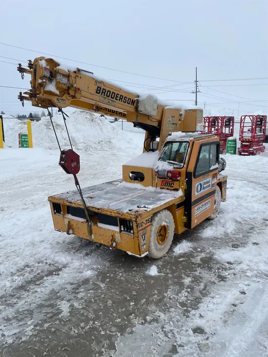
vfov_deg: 67.3
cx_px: 134
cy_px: 178
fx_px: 268
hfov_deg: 53.1
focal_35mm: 26
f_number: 1.6
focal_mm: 4.2
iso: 32
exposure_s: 1/6494
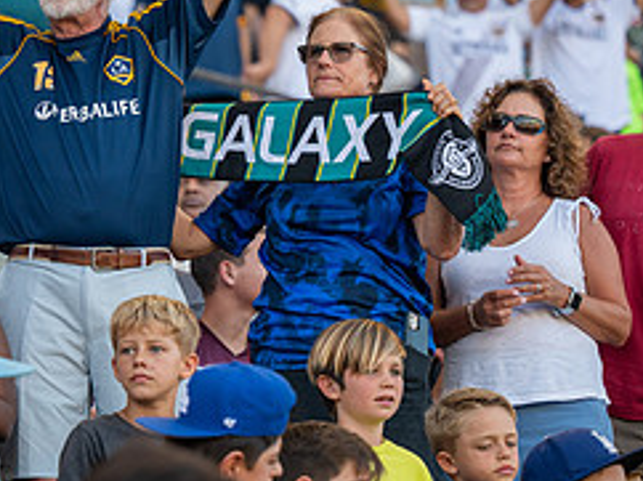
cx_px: 85
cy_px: 66
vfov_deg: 5.6
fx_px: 4918
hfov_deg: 7.5
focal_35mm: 265
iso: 450
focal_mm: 115
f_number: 2.8
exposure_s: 1/1000
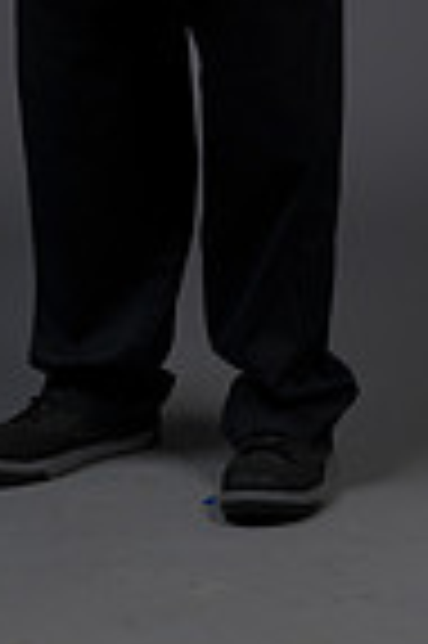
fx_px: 4505
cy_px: -221
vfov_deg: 8.1
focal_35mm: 252
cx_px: 144
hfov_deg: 5.4
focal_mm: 80
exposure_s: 1/250
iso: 160
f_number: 5.6
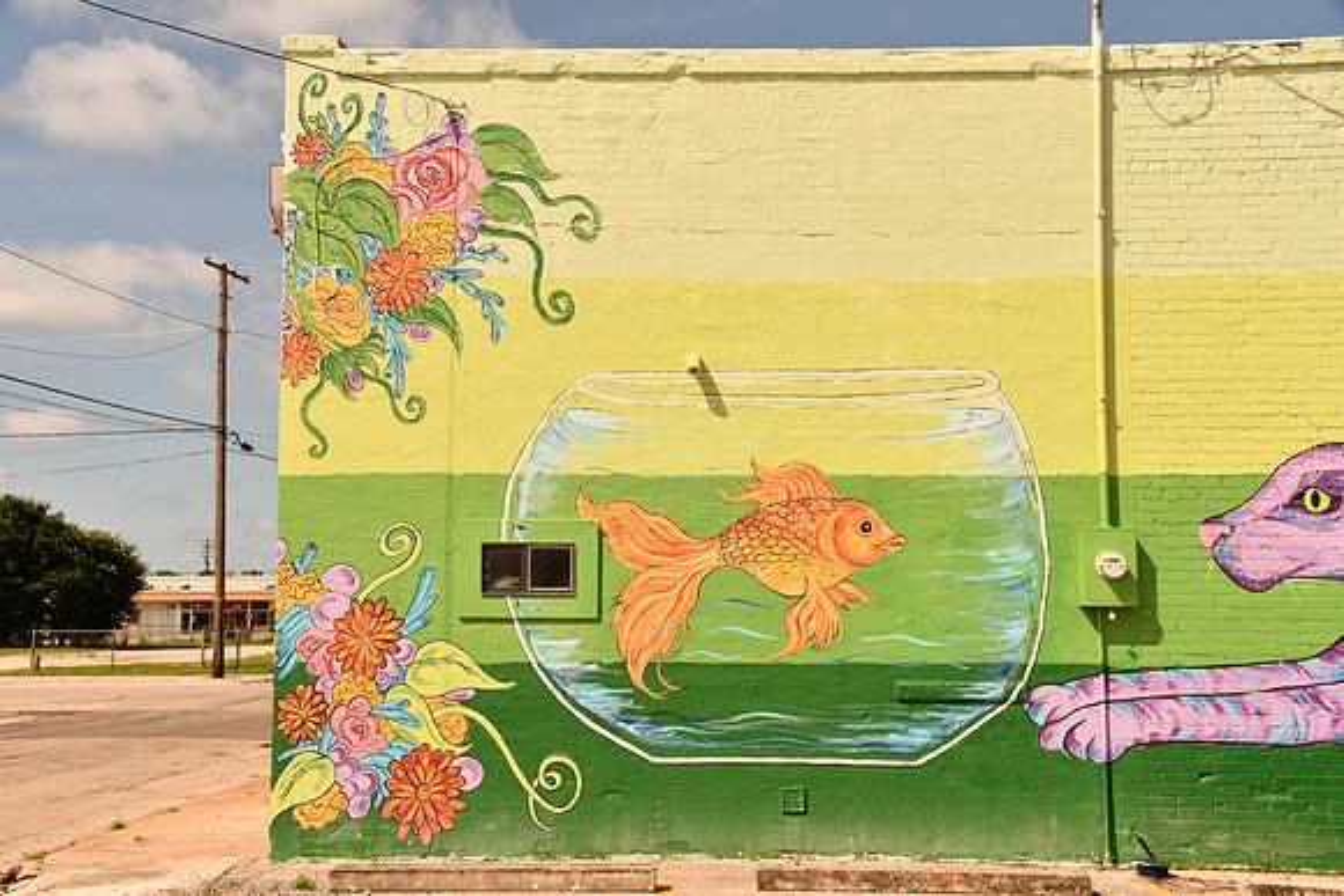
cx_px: 672
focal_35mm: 42
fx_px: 1568
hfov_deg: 46.4
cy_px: 448
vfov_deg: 31.9
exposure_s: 1/160
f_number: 13
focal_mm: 28
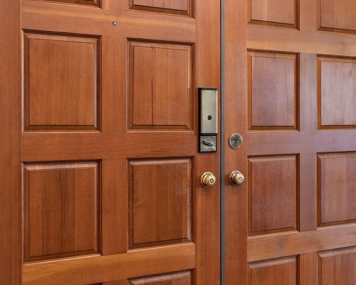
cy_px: 140
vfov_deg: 25.2
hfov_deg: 24.4
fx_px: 637
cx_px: 533
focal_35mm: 60
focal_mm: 15.9
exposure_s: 1
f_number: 8
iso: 320
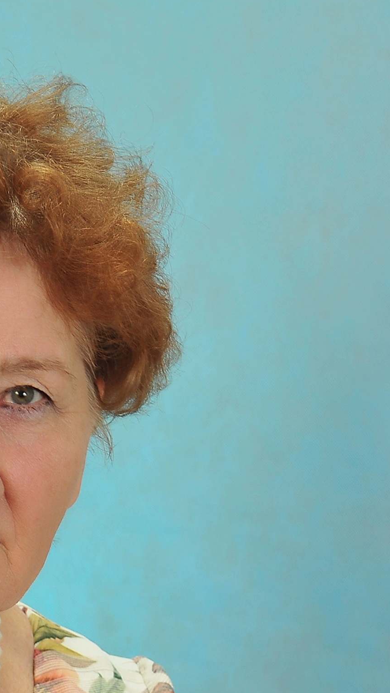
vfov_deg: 14.5
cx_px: -84
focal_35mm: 146
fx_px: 2683
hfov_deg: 8.2
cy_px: 647
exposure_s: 1/100
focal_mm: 44
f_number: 6.3
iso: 200
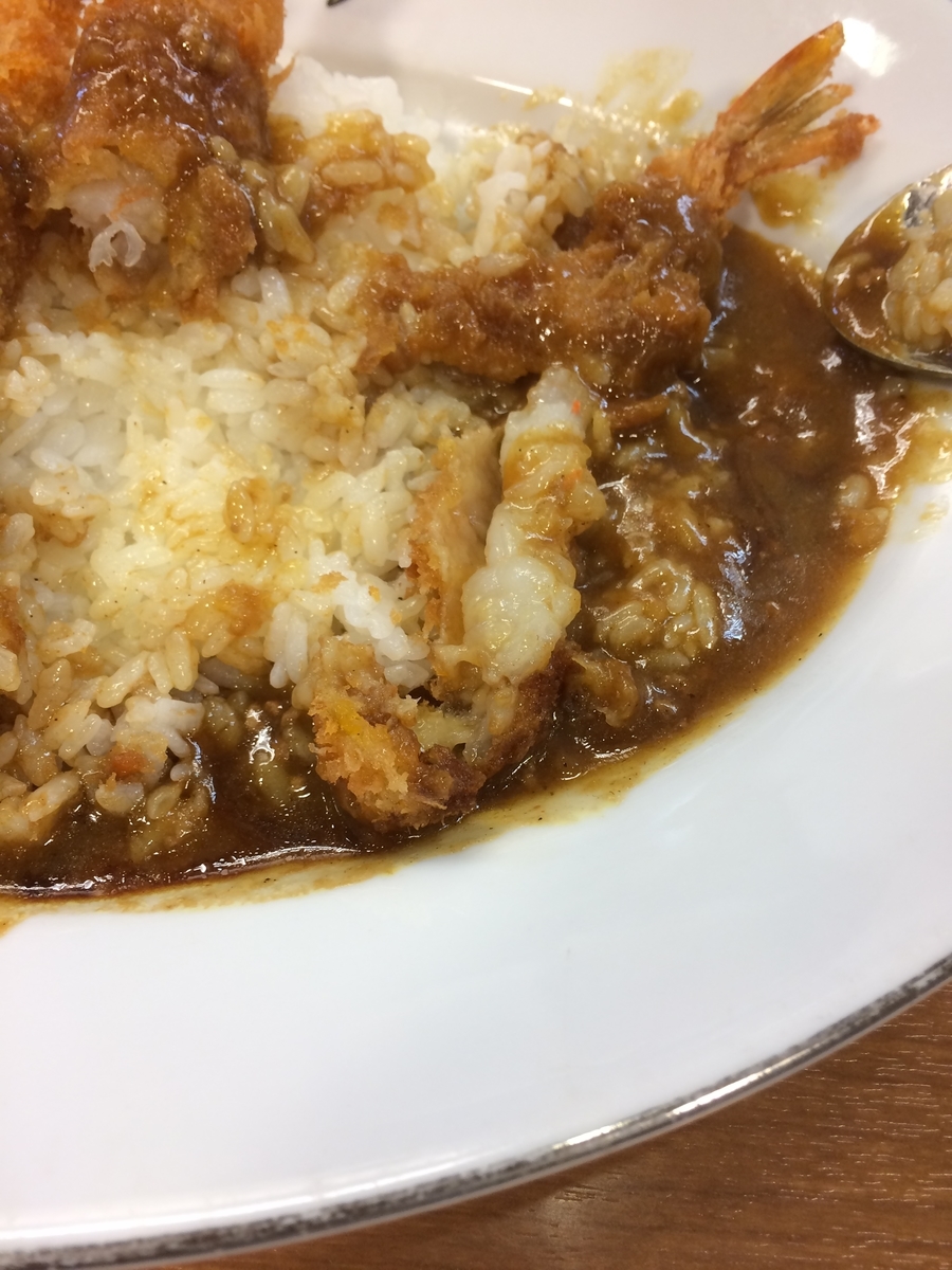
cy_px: 635
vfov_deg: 61.7
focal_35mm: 29
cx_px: 476
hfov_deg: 48.2
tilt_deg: -62.8
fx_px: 1063
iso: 40
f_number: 2.2
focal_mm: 4.15
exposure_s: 1/30
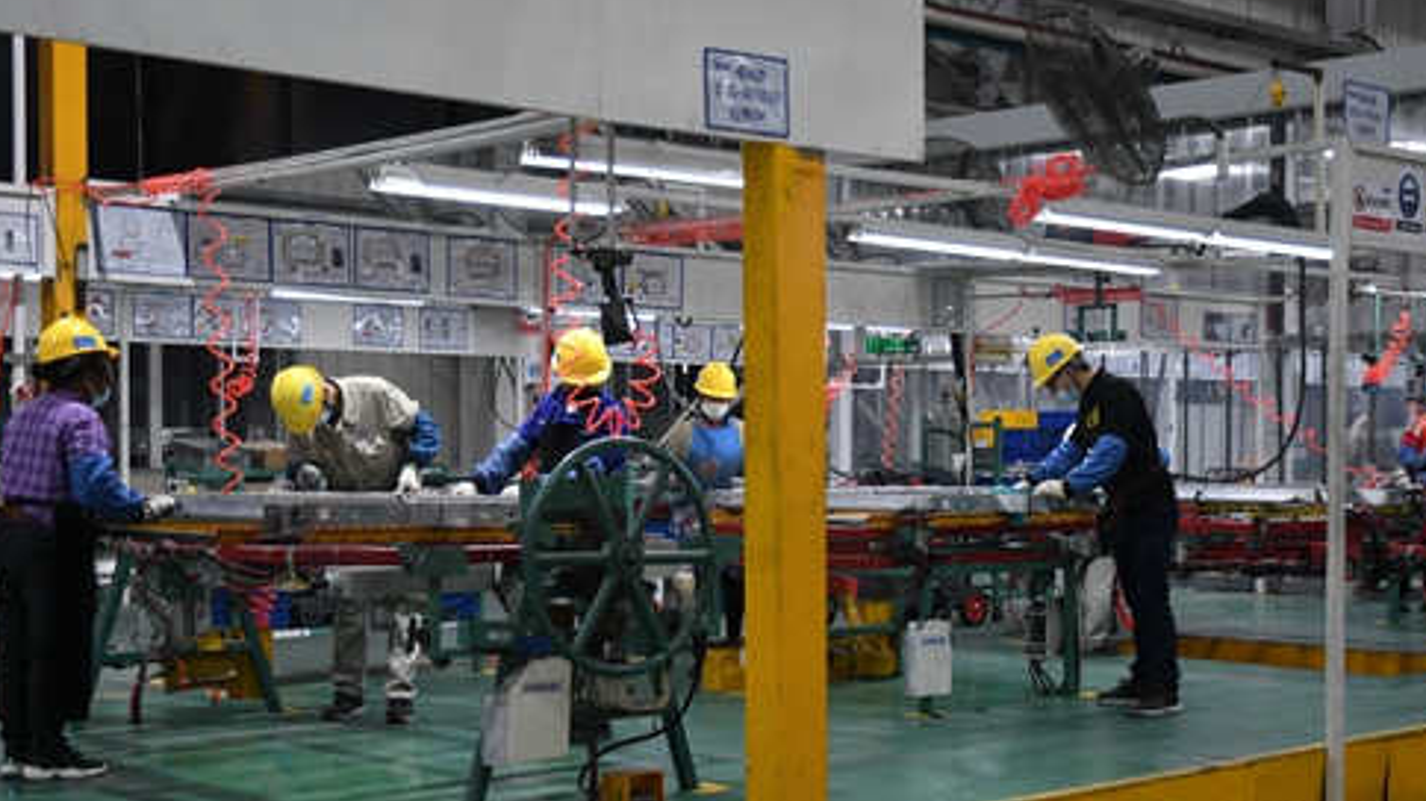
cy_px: 487
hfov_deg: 38.4
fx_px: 2041
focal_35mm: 54
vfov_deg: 22.2
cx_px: 810
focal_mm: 26
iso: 200
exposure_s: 1/40
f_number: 3
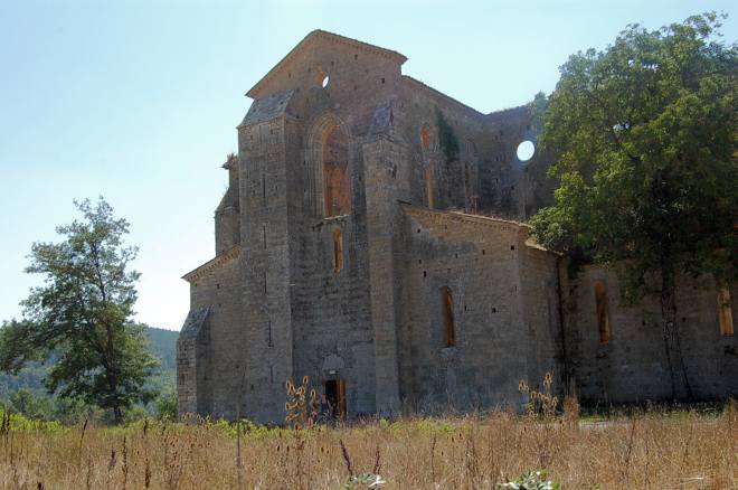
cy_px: 245
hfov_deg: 43.7
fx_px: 921
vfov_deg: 29.8
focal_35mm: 45
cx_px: 369
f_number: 10
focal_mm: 30
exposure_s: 1/250
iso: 320
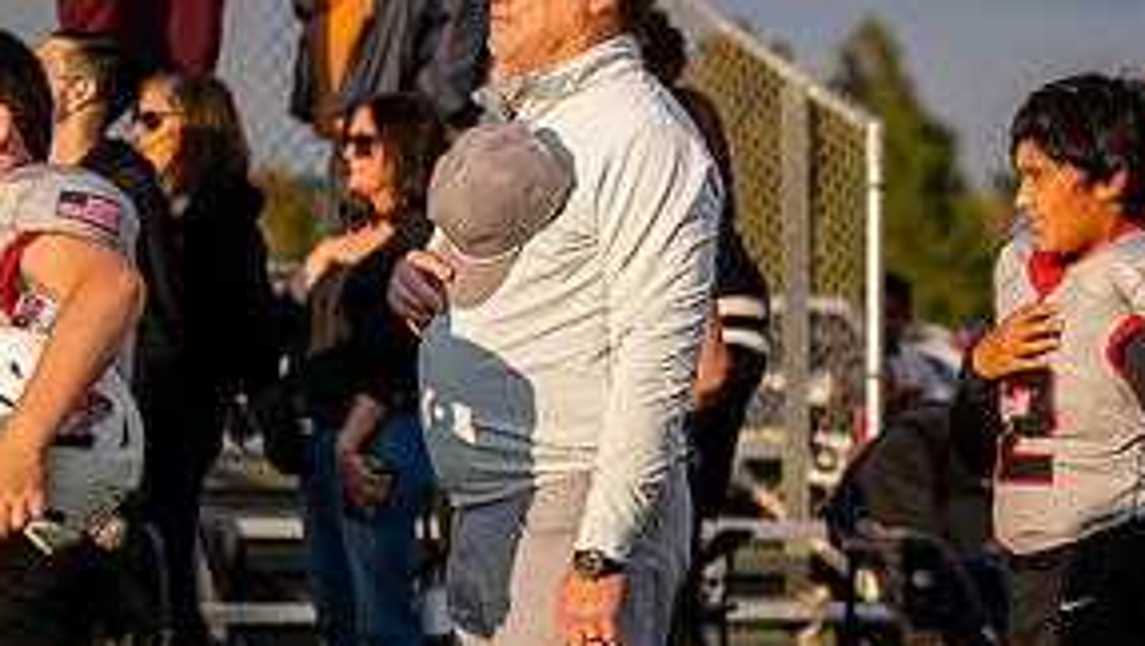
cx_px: 1079
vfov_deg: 6.5
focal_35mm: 187
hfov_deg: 11.4
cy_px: 491
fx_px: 5682
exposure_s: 1/3200
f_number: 2.8
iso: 400
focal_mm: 81
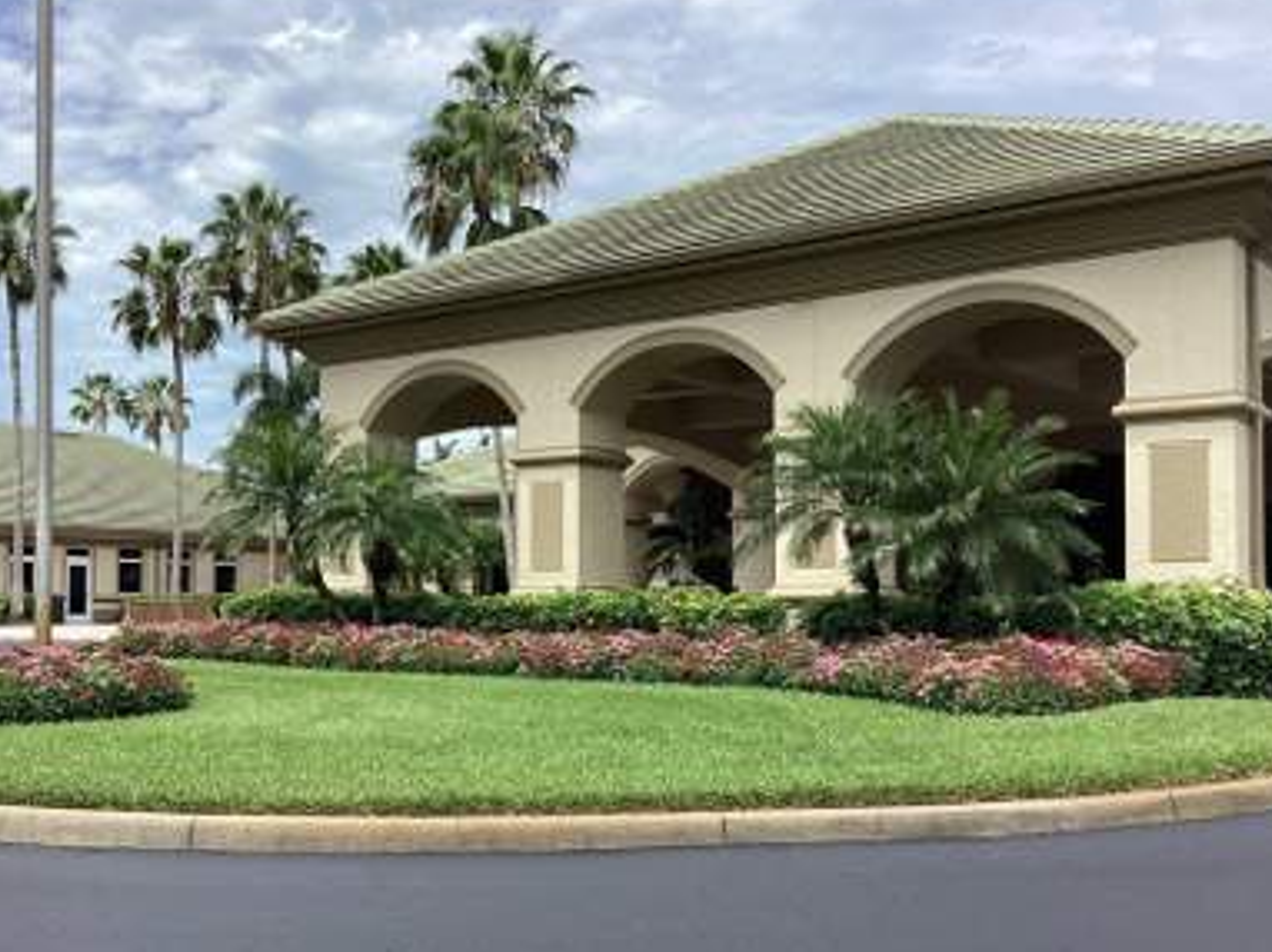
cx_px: 573
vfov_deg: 36.7
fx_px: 1432
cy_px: 553
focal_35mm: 39
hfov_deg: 47.8
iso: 25
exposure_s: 1/1381
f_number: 2.4
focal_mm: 3.3
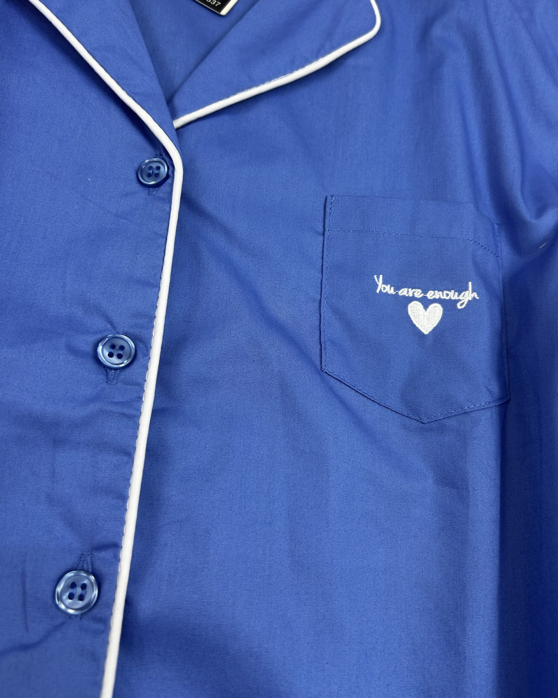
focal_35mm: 28
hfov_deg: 51.5
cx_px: 277
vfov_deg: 62.1
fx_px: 578
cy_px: 314
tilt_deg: -66.1
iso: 50
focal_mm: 5.7
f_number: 1.5
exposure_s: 1/100
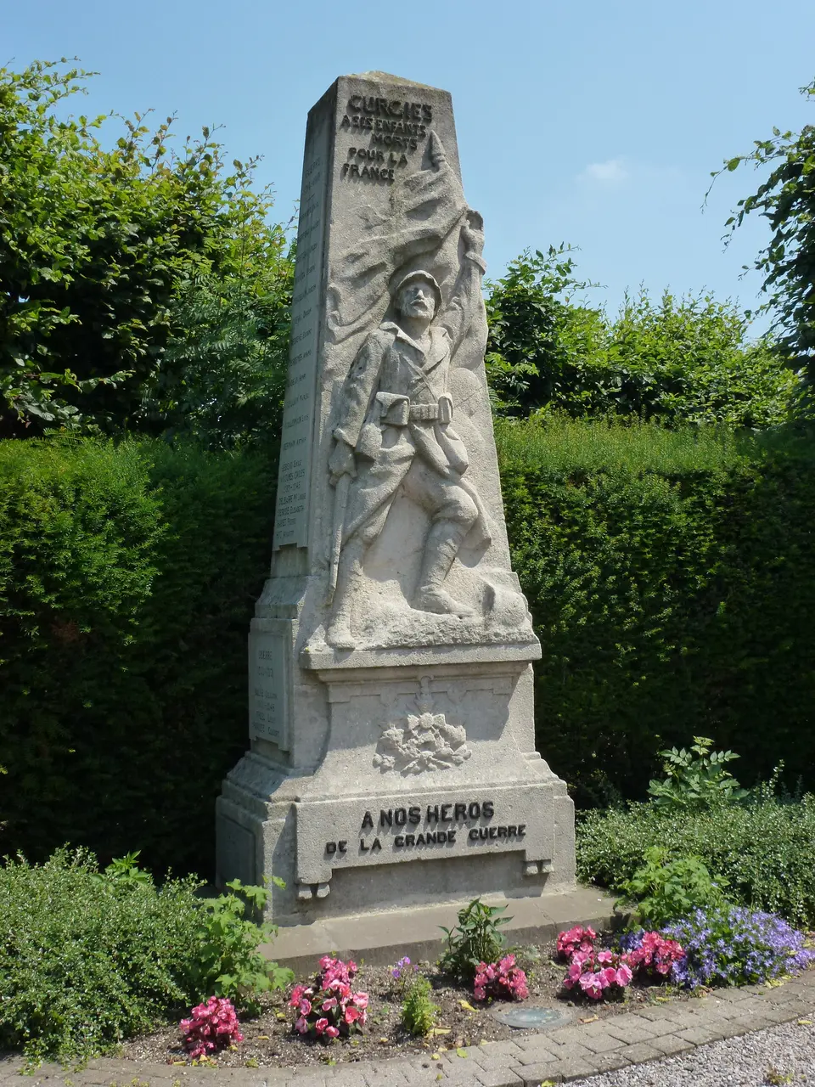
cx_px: 408
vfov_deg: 49.0
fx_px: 1193
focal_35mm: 38
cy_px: 544
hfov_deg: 37.7
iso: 160
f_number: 3.8
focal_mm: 6.8
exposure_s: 1/1000
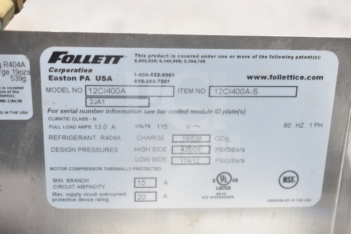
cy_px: 117
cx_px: 176
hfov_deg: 33.4
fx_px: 585
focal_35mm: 60
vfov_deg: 22.6
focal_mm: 40
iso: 200
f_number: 4.8
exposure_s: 1/60
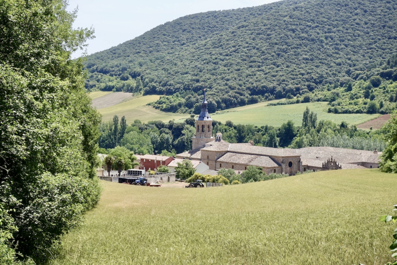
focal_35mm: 70
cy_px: 132
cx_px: 198
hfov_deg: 28.8
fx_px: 772
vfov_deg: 19.5
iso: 125
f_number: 5.6
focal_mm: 25.7
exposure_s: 1/320
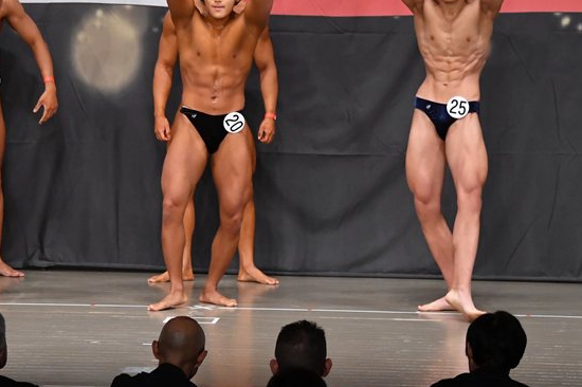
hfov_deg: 8.4
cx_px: 209
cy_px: 129
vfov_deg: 5.6
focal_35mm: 245
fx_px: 3958
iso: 5000
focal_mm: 116
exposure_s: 1/400
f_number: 5.6
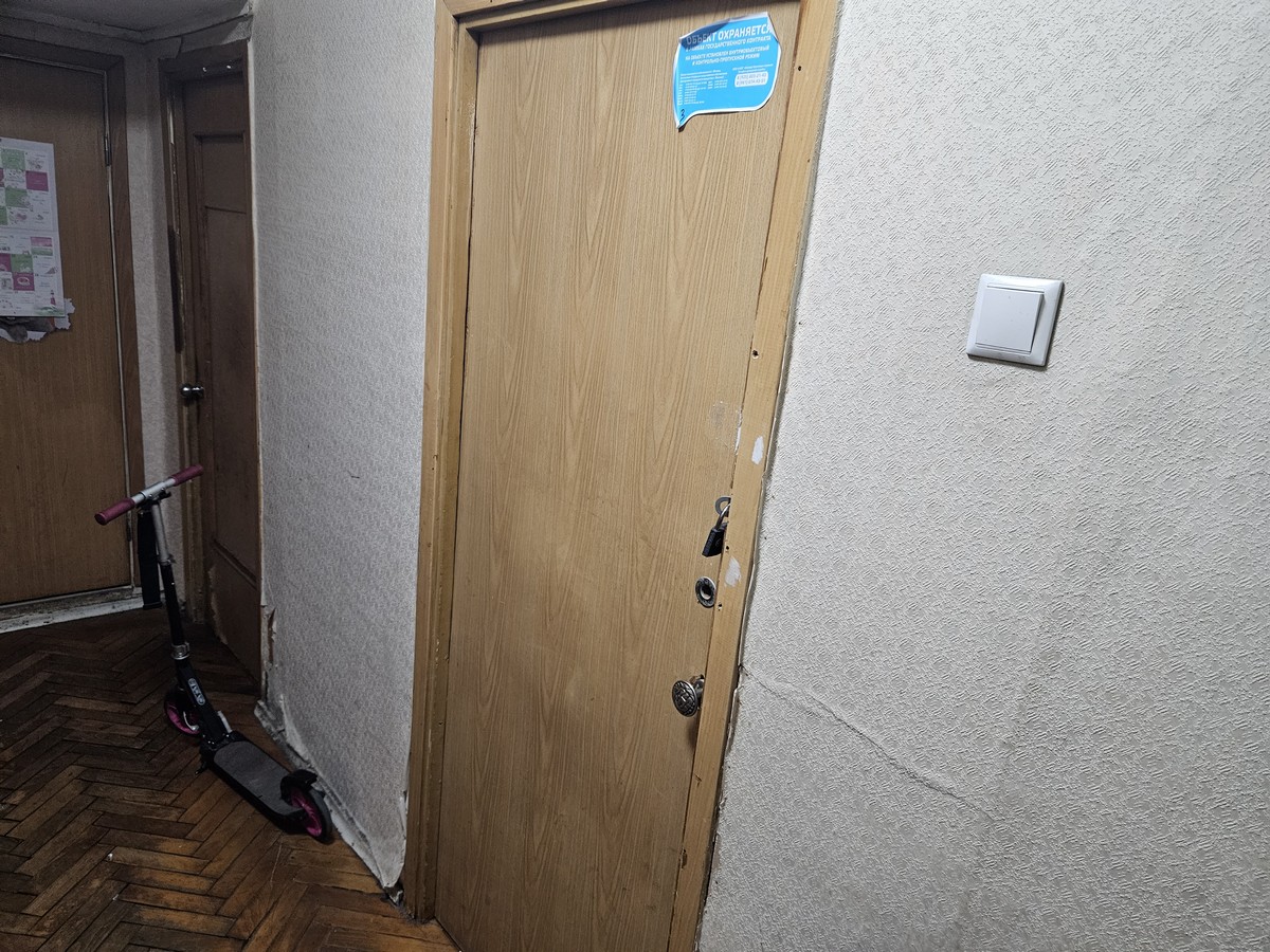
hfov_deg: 73.9
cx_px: 635
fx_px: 844
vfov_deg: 58.9
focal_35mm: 23
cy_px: 476
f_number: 1.8
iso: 400
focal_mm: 5.4
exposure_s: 1/100
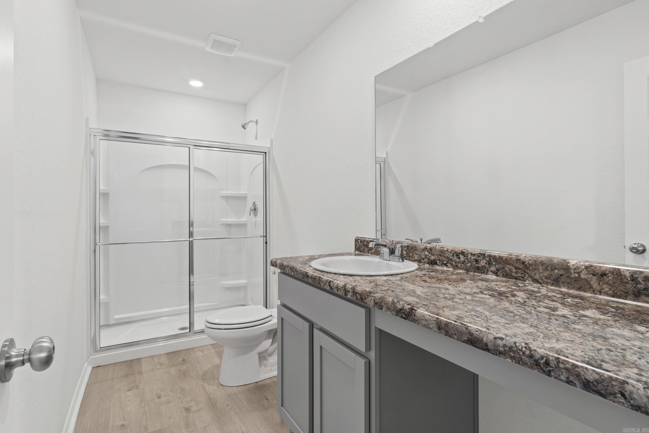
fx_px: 324
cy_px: 216
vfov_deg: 67.4
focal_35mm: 18
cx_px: 324
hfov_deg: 90.0
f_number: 9
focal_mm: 12
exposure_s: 1/4
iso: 250
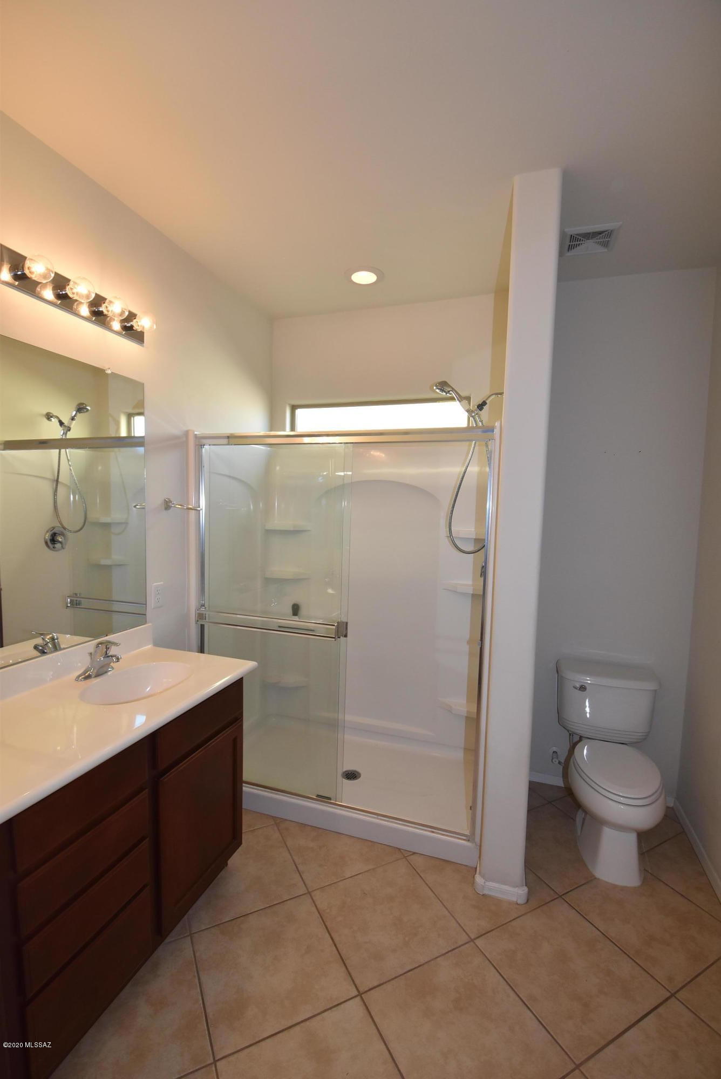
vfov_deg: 100.4
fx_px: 450
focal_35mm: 15
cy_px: 540
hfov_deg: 77.4
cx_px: 360
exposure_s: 1/125
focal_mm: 10
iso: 800
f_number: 5.6
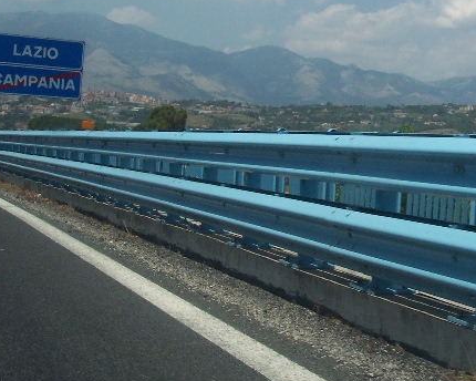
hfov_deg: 26.7
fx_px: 972
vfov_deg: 21.9
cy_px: 87
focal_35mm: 69
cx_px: 415
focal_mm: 8
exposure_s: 1/1000
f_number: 4.8
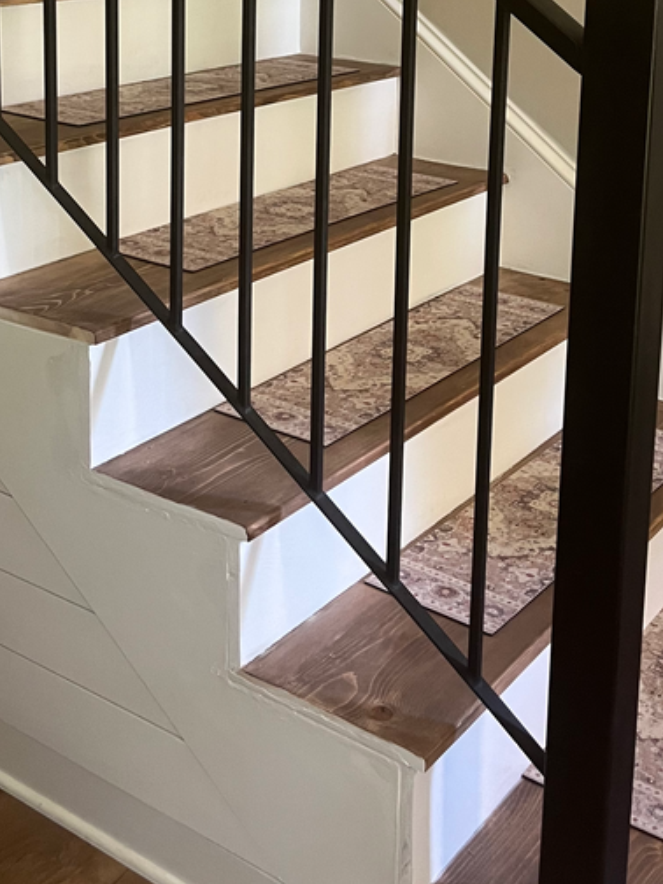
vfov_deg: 34.6
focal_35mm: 52
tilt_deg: -9.6
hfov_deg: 28.0
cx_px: 298
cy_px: 77
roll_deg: -0.4
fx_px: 1328
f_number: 1.6
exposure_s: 1/60
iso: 400
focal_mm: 5.1
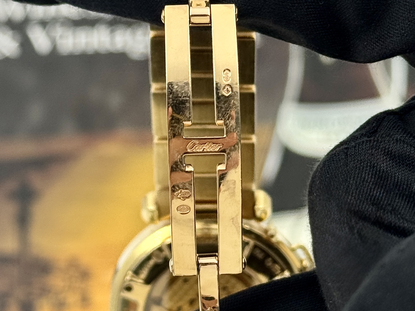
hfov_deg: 39.7
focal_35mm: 48
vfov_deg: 30.3
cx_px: 208
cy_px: 156
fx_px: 575
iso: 64
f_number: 1.78
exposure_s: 1/351
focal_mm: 6.76
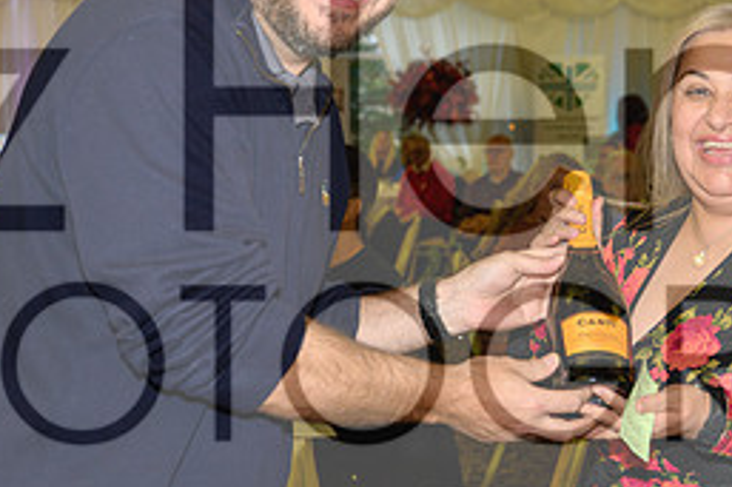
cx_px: 533
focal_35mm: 79
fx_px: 1605
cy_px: 225
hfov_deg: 25.4
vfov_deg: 17.3
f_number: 4
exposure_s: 1/100
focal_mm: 35
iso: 1600
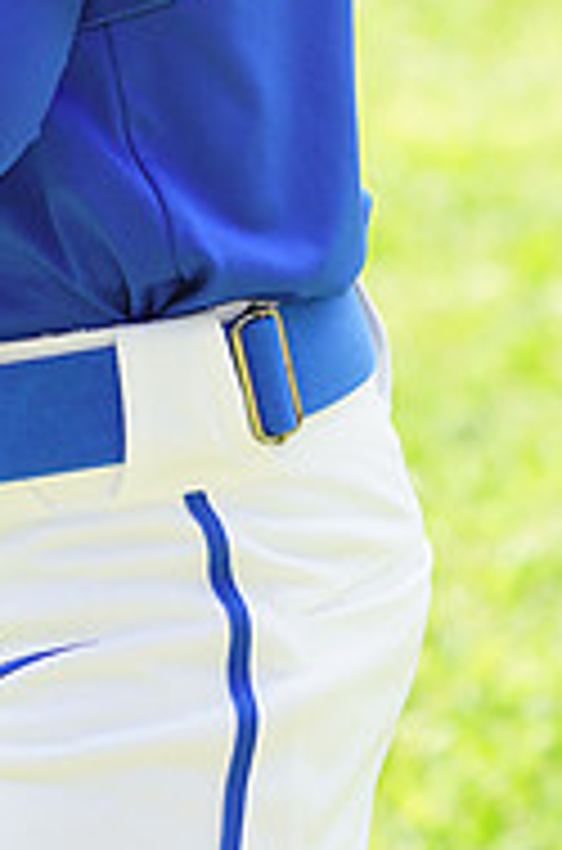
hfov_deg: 2.1
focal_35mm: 643
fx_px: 15139
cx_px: -292
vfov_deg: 3.2
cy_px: -414
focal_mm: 209
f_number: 6.3
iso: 200
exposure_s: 1/200
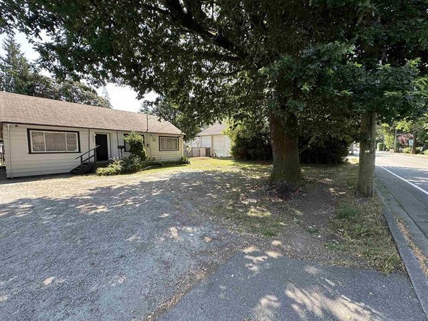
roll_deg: +0.4
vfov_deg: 85.7
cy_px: 160
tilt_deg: -2.8
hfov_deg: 102.1
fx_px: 173
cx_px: 214
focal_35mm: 14
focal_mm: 2.22
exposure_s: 1/218
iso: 40
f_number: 2.2
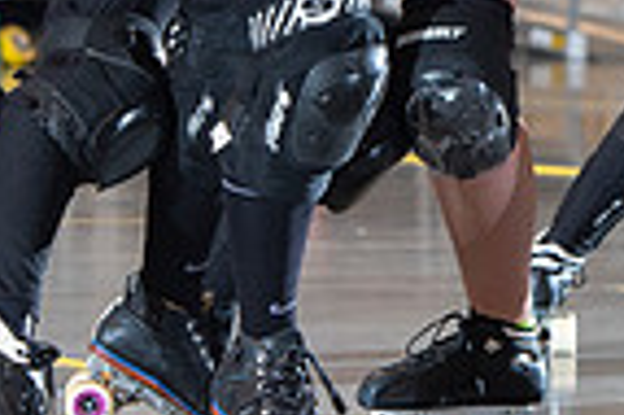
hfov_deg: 4.2
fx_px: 8587
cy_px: -138
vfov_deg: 2.8
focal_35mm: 496
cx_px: 729
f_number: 5.6
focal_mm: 122
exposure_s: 1/160
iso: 640
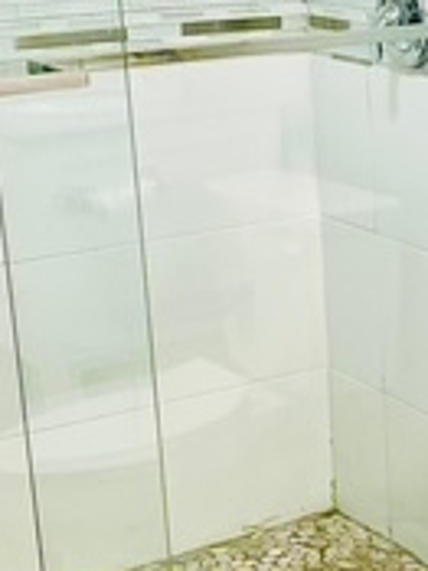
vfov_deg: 20.6
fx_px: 1568
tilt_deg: -14.5
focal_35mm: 95
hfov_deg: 14.7
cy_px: 238
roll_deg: +2.1
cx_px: 595
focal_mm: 5.1
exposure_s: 1/60
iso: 200
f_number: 1.6
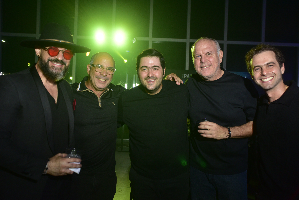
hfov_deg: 60.3
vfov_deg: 42.4
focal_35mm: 31
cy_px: 100
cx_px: 150
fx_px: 258
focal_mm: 31
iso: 320
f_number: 3.5
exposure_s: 1/100
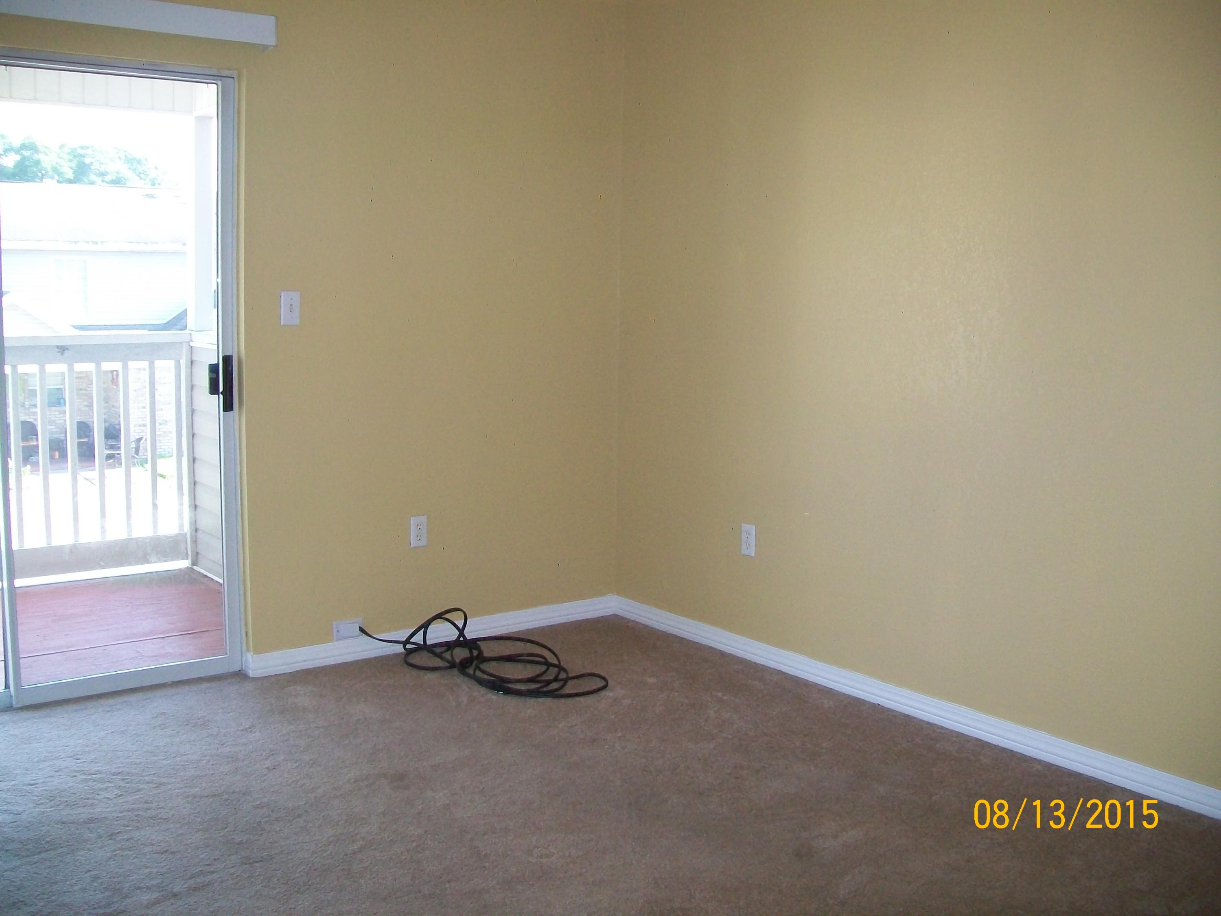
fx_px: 1199
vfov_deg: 41.8
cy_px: 458
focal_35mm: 34
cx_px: 610
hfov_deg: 54.0
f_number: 2.7
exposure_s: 1/60
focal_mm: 6.1
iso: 160
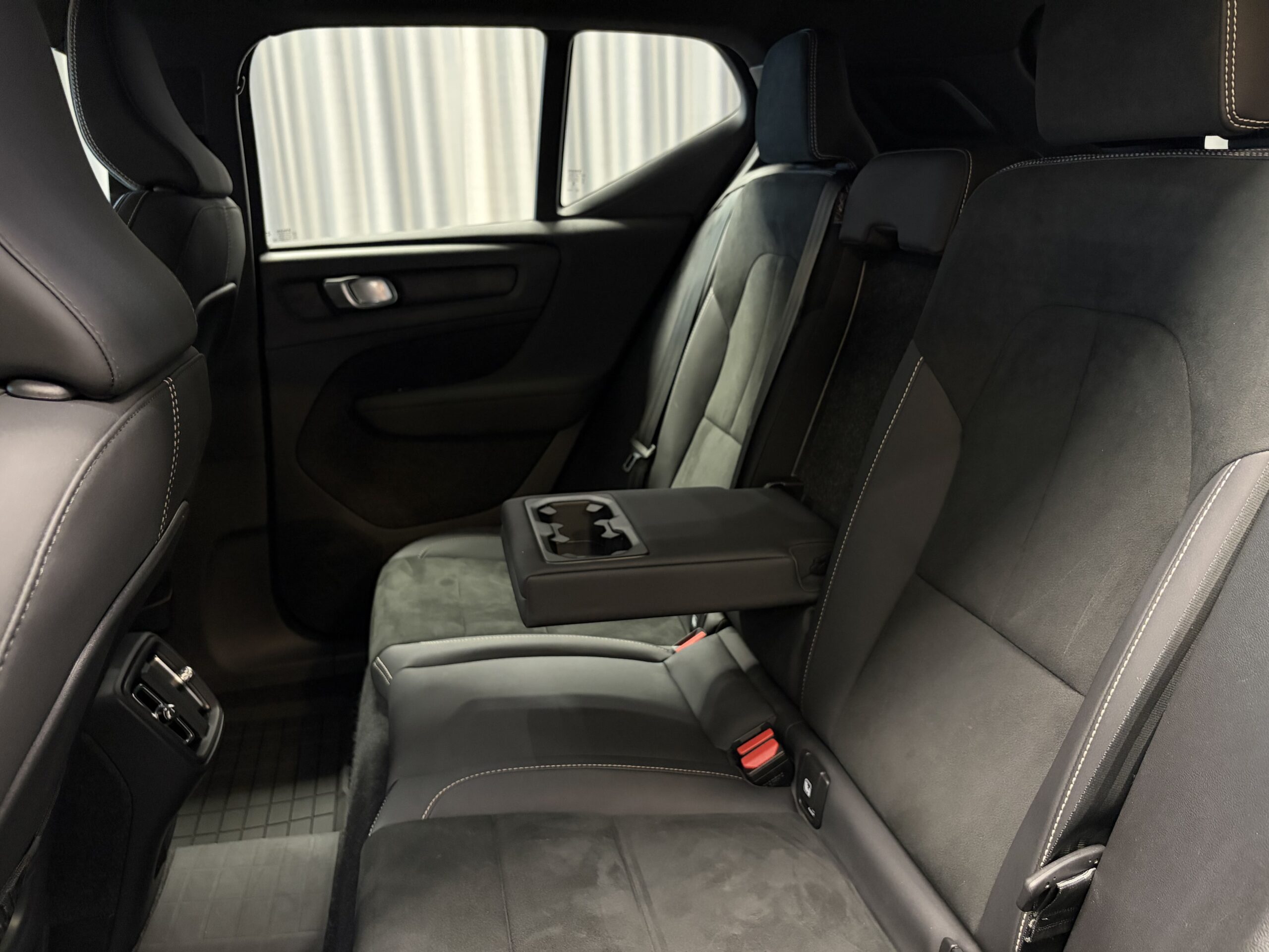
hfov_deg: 67.3
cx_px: 634
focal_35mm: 26
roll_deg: +2.2
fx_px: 953
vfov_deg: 53.1
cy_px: 476
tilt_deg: -16.7
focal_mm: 5.96
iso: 500
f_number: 1.6
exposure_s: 1/33
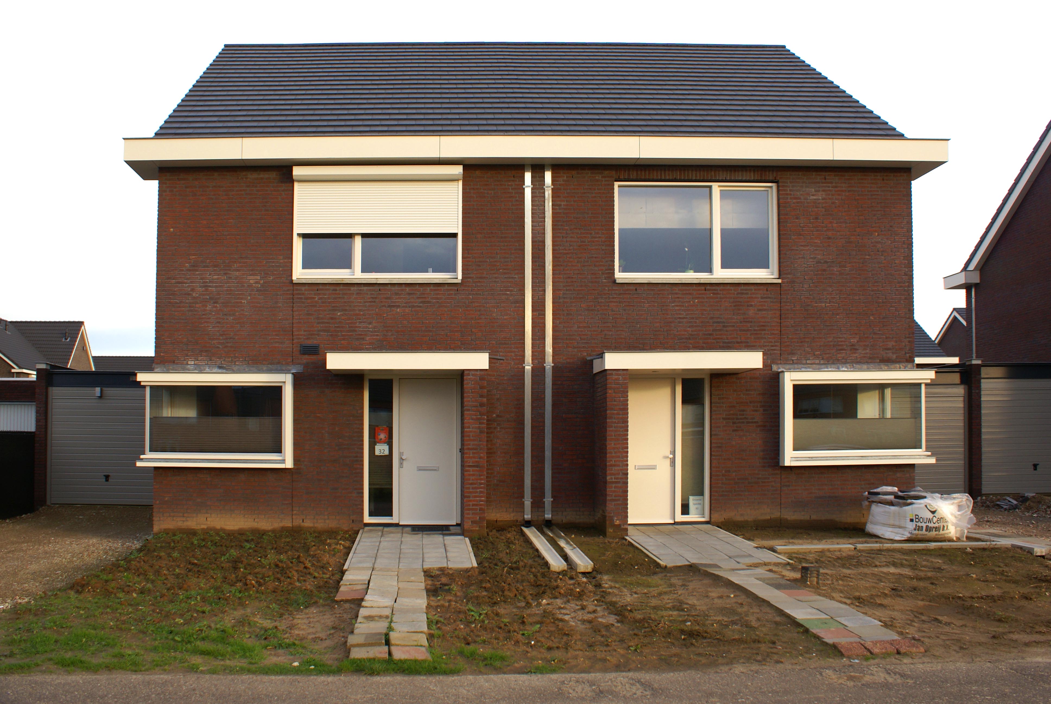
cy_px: 352
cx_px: 526
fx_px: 1535
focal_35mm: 52
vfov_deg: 25.8
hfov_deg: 37.8
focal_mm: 35
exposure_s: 1/80
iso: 100
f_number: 9
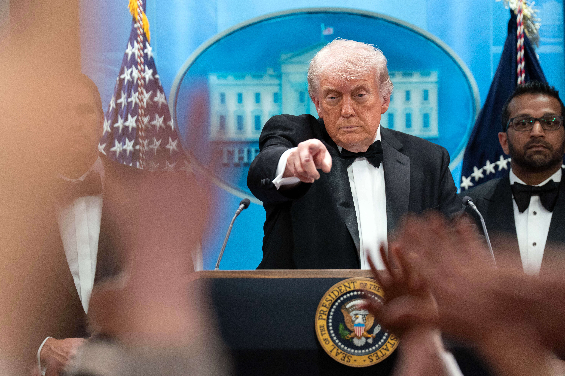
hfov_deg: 10.3
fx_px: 3139
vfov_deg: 6.9
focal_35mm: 200
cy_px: 188
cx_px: 282
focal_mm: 200
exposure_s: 1/320
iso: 4000
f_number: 3.5
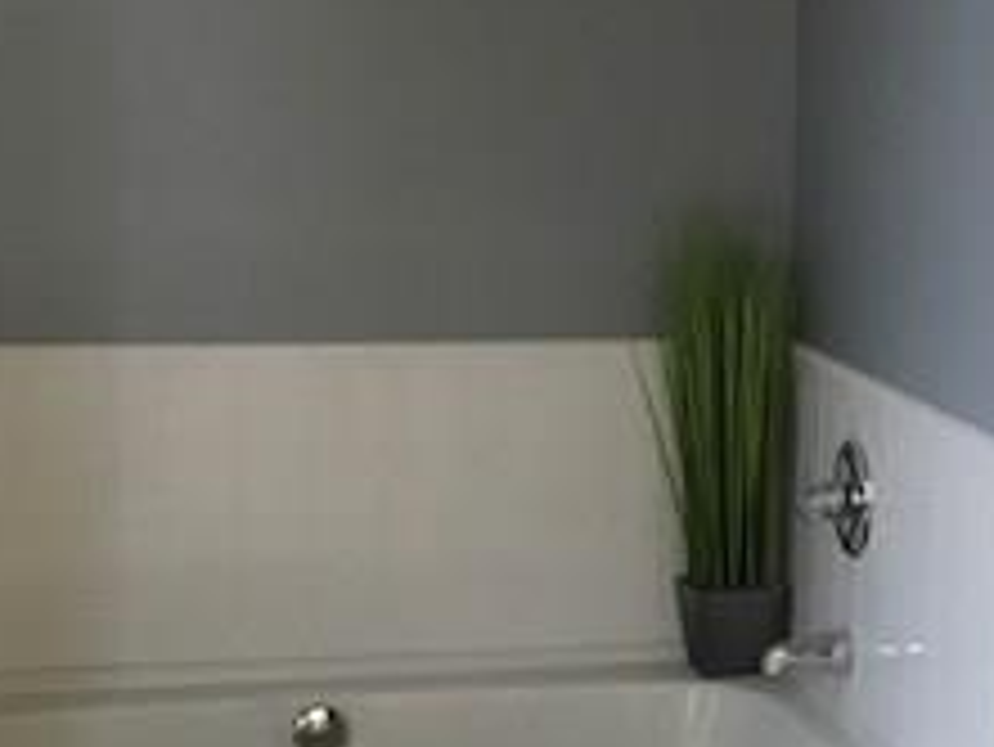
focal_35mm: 81
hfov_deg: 23.8
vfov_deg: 18.2
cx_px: 760
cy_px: 477
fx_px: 2327
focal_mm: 3.99
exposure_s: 1/15
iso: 80
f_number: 1.8
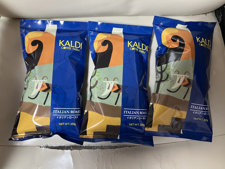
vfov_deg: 49.7
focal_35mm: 28
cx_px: 112
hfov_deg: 63.4
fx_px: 182
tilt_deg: -84.0
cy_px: 84
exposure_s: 1/60
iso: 320
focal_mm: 3.99
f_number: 1.8
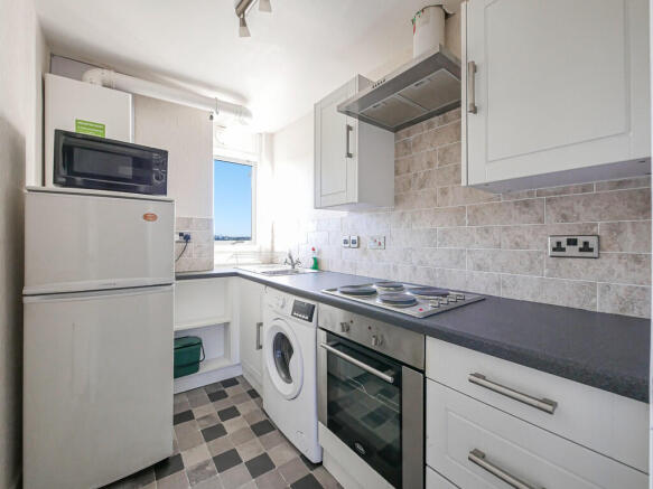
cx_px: 326
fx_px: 264
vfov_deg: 85.7
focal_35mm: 14
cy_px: 244
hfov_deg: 102.1
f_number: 4
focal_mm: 7
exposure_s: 1/60
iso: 800
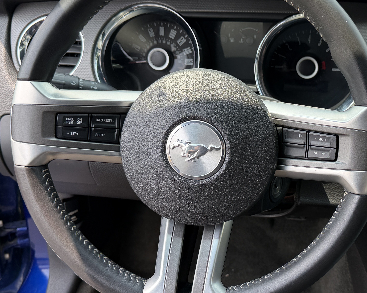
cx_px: 249
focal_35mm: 47
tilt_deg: -32.6
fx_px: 511
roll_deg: -2.0
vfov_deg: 32.1
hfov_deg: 39.0
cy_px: 154
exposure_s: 1/504
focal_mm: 6.76
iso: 80
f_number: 1.78
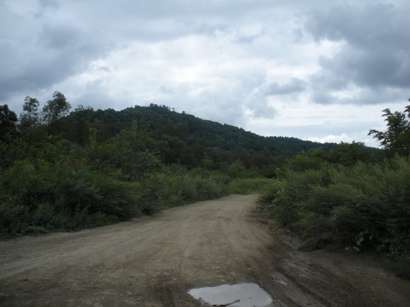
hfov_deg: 51.4
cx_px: 205
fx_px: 426
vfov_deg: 39.7
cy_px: 154
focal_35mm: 36
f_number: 3.5
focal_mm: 6.3
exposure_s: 1/813
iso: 64
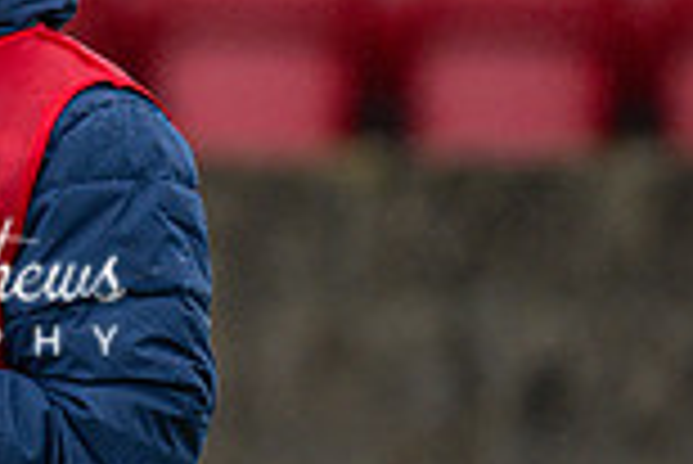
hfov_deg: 1.8
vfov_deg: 1.2
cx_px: -180
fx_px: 21869
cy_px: 200
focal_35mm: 1135
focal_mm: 300
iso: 1100
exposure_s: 1/1000
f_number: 2.8
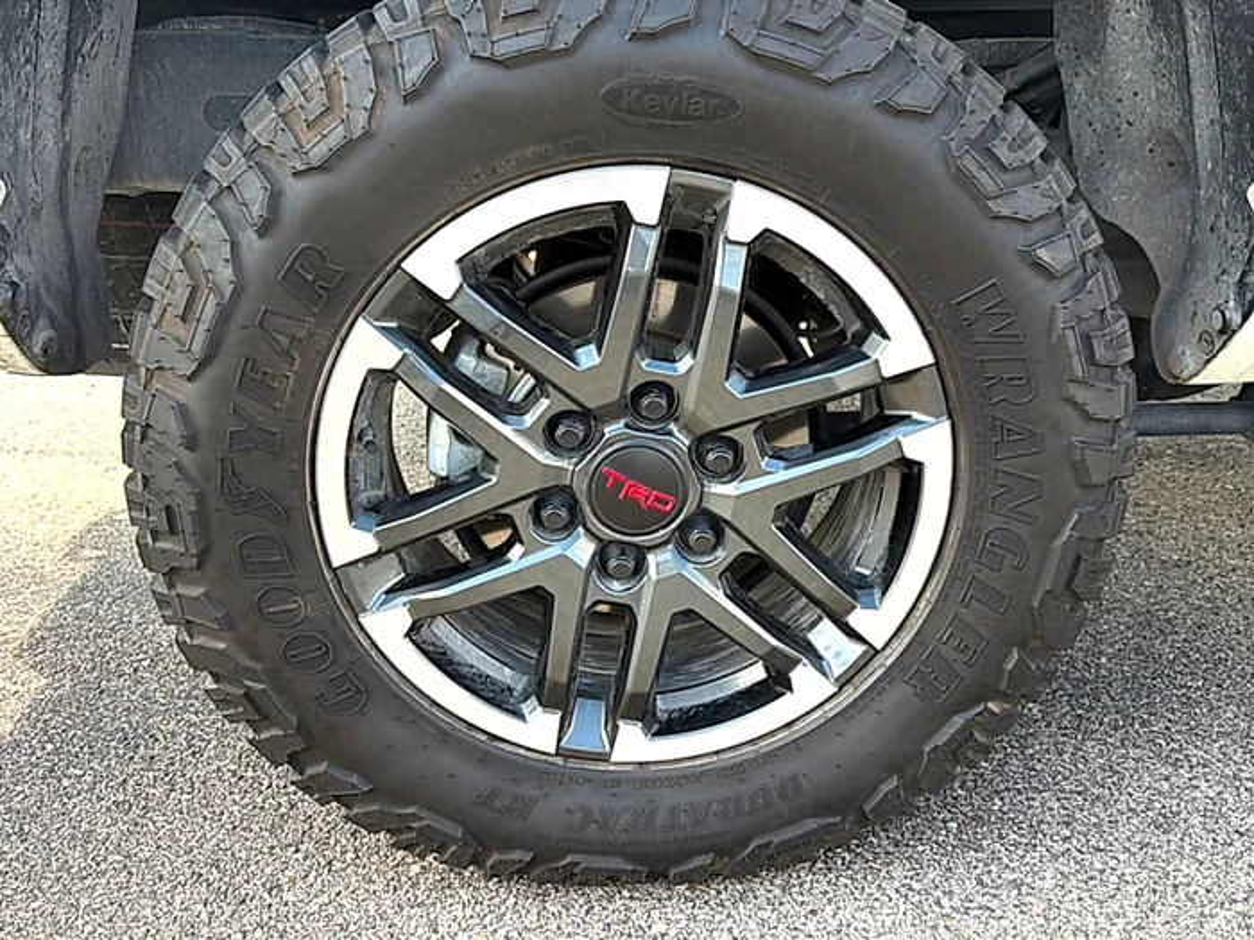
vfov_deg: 54.9
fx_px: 906
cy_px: 470
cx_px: 627
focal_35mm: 25
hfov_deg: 69.4
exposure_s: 1/338
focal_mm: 6.76
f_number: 1.78
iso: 80
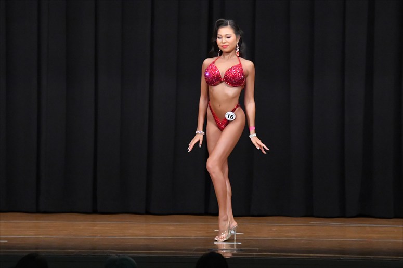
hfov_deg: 9.2
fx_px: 2518
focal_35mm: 225
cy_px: 134
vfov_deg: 6.1
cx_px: 202
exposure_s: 1/400
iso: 8000
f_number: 5.6
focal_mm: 150
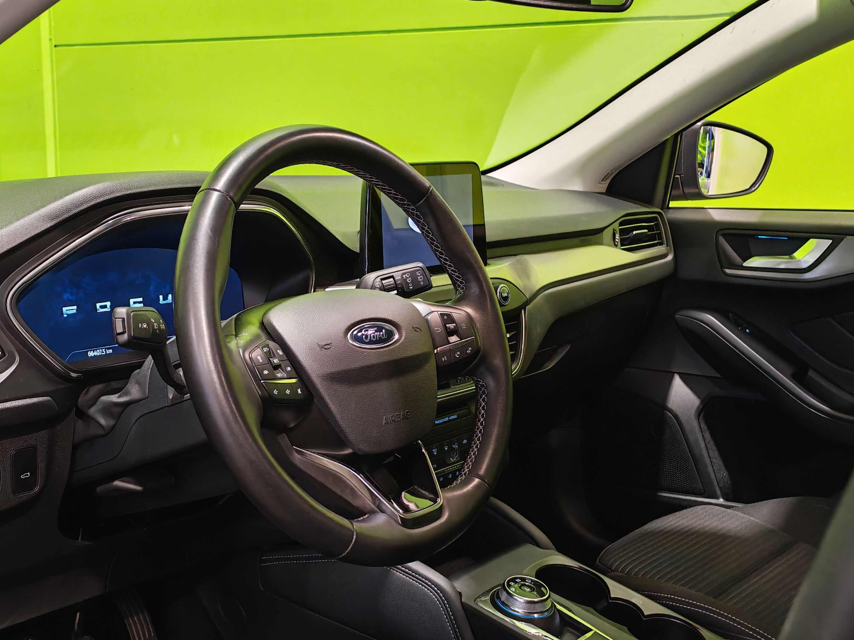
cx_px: 344
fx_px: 1135
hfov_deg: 41.1
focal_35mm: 46
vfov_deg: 31.5
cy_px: 365
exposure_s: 1/33
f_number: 1.9
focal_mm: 6.12
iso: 1250
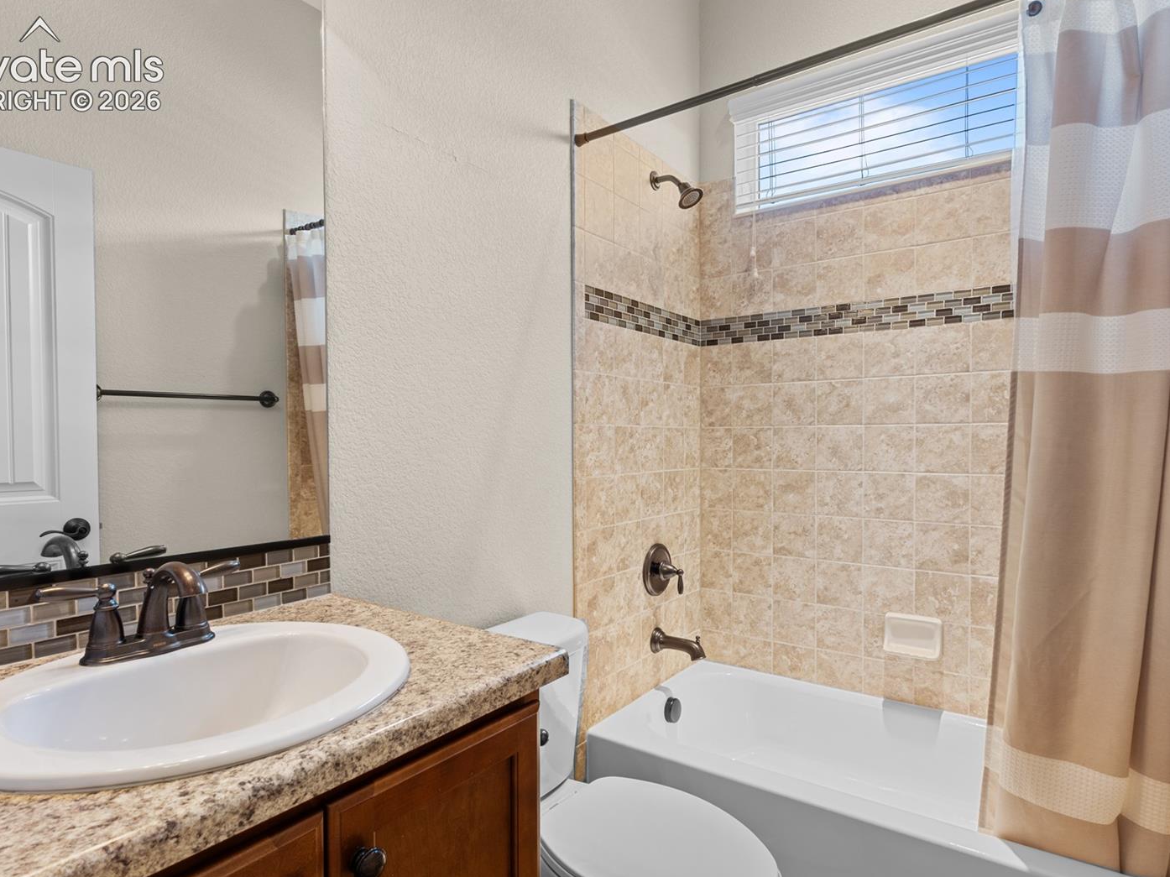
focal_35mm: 20
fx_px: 663
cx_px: 584
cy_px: 446
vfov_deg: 67.0
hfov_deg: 82.9
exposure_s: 1/1.67
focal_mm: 11.7
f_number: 8
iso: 320
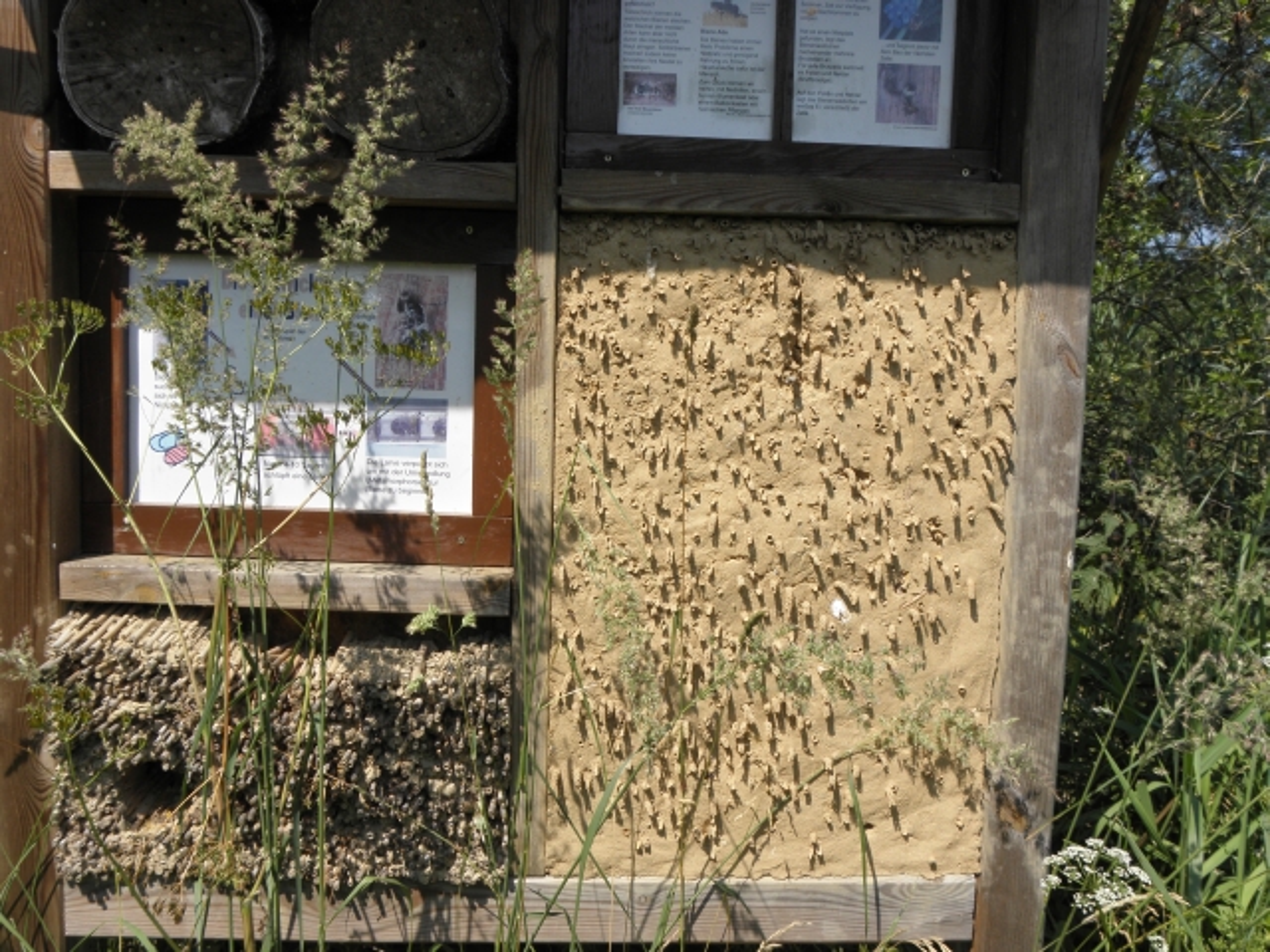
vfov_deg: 42.9
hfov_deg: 55.4
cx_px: 635
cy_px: 476
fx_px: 1211
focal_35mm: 33
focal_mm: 5.9
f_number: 5.6
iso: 64
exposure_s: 1/200
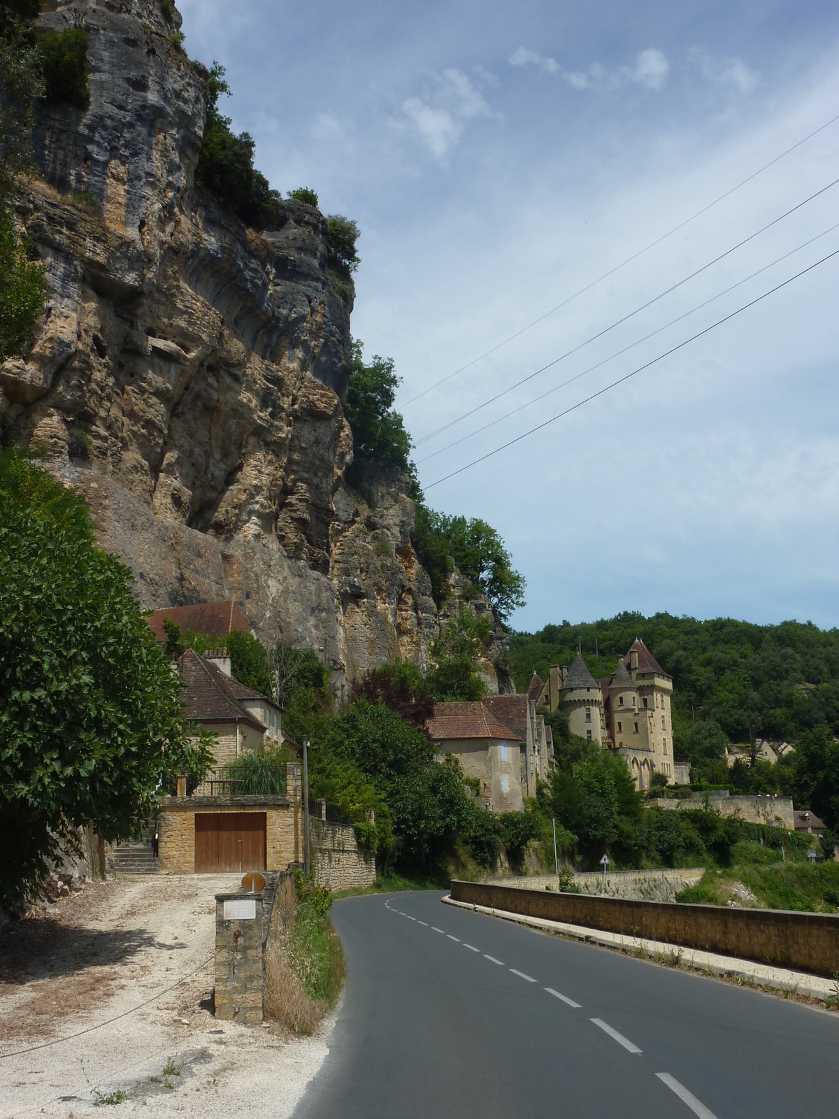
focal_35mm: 42
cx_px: 420
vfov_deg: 44.8
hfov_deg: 34.3
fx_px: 1357
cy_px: 560
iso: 80
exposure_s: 1/500
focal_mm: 6.9
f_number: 5.6
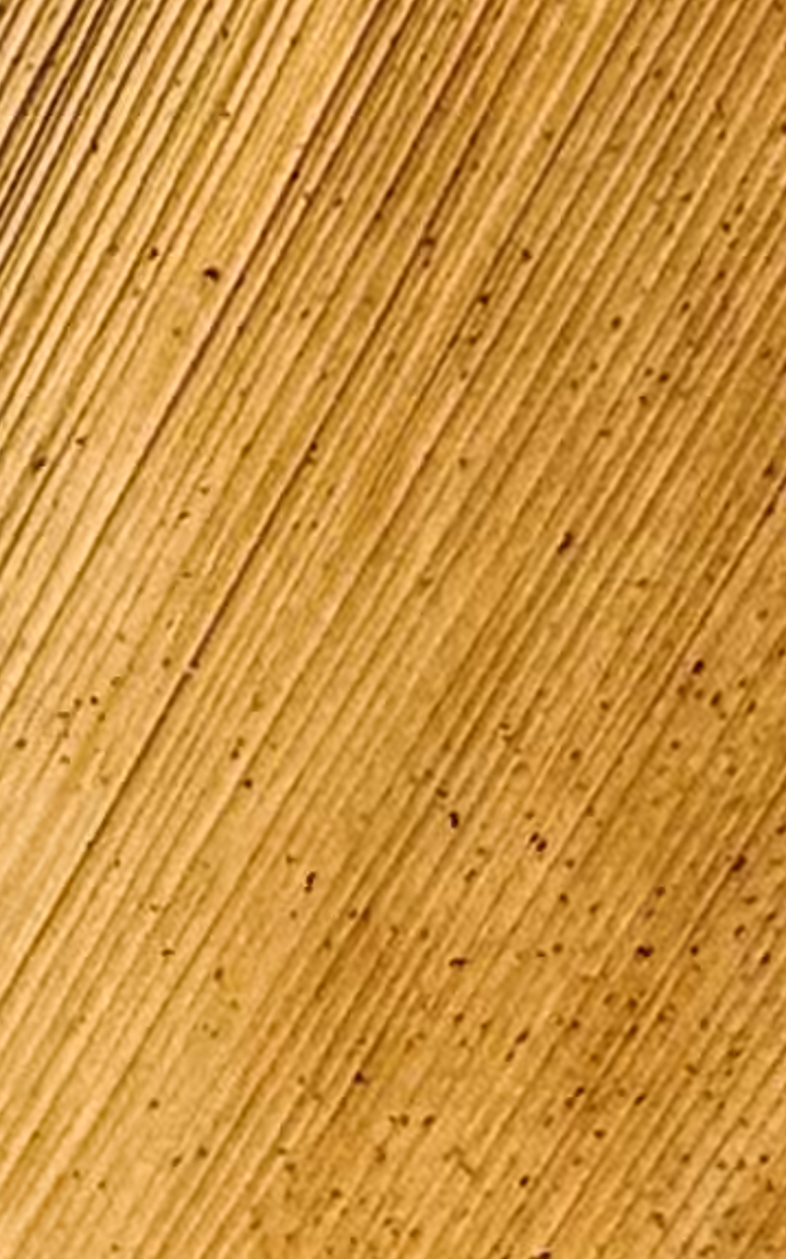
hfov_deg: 3.6
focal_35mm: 357
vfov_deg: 5.9
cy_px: 326
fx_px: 12245
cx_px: -1033
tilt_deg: -87.1
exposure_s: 1/5376
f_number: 1.78
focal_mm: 6.76
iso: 64
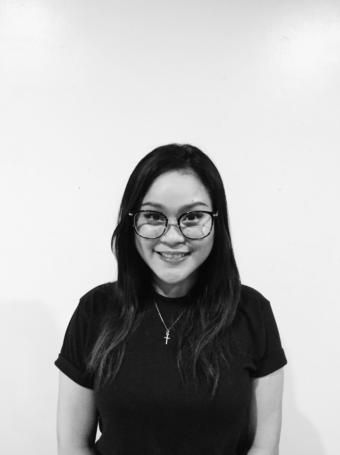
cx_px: 170
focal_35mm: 29
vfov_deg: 61.7
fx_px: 381
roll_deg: -1.8
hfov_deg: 48.1
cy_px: 228
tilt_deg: -3.0
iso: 500
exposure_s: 1/15
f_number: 2.2
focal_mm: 4.15
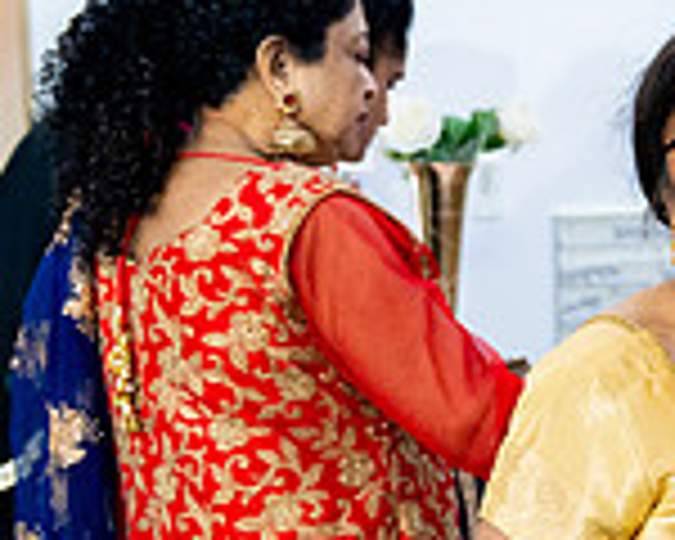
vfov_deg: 11.1
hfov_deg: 12.7
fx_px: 2757
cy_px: 457
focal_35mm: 138
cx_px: 1233
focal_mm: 38
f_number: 2.8
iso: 1600
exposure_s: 1/125
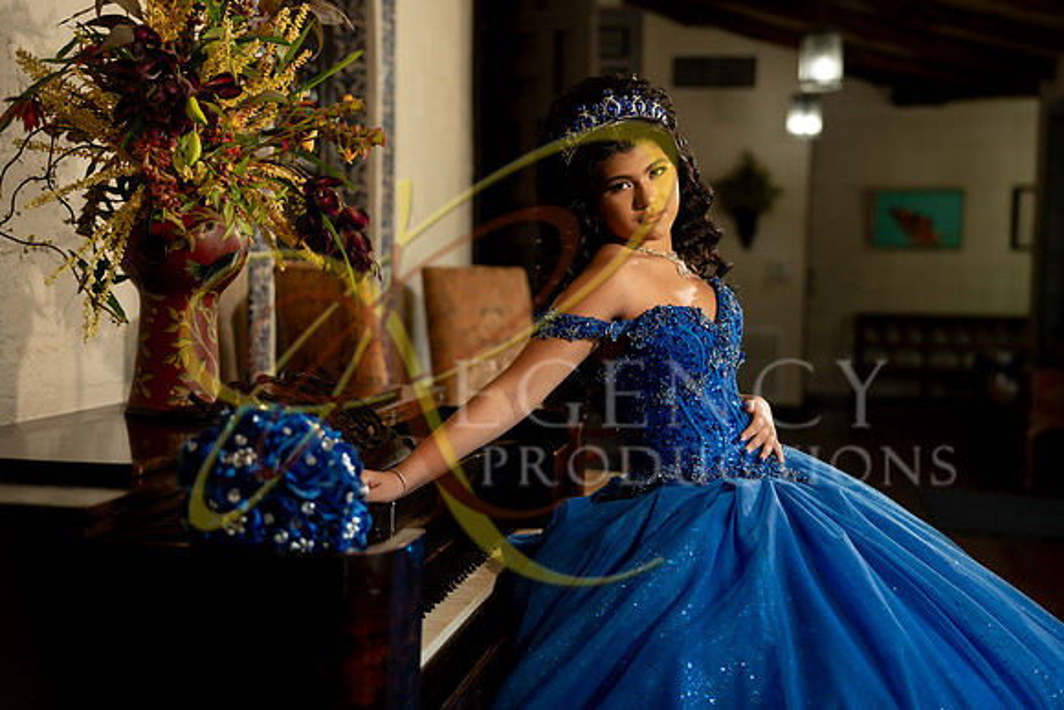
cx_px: 532
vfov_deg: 24.6
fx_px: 1626
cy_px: 355
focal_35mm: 55
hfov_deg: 36.2
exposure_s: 1/320
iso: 400
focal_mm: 55
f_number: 2.2
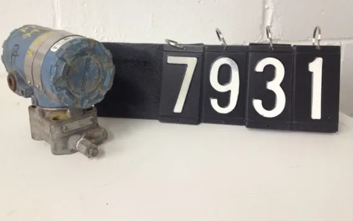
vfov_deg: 31.1
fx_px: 394
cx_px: 160
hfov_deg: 48.1
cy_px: 82
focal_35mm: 41
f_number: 2.4
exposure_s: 1/20
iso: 125
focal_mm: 4.28
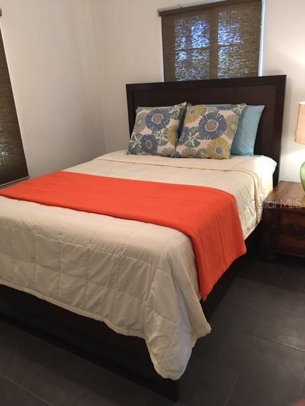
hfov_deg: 48.2
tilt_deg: -21.1
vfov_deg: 61.7
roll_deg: +4.2
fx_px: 341
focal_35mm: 29
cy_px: 203
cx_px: 152
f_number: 2.2
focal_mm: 4.15
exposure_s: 1/30
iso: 125
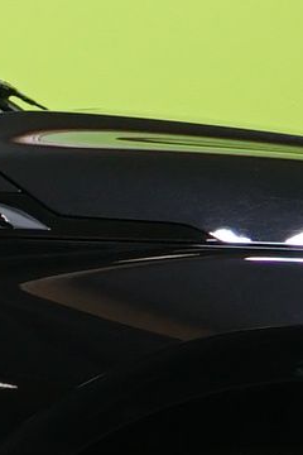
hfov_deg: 3.4
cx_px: -1063
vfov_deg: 5.4
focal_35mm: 383
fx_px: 4835
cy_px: 402
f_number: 4
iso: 400
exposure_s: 1/50
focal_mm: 35
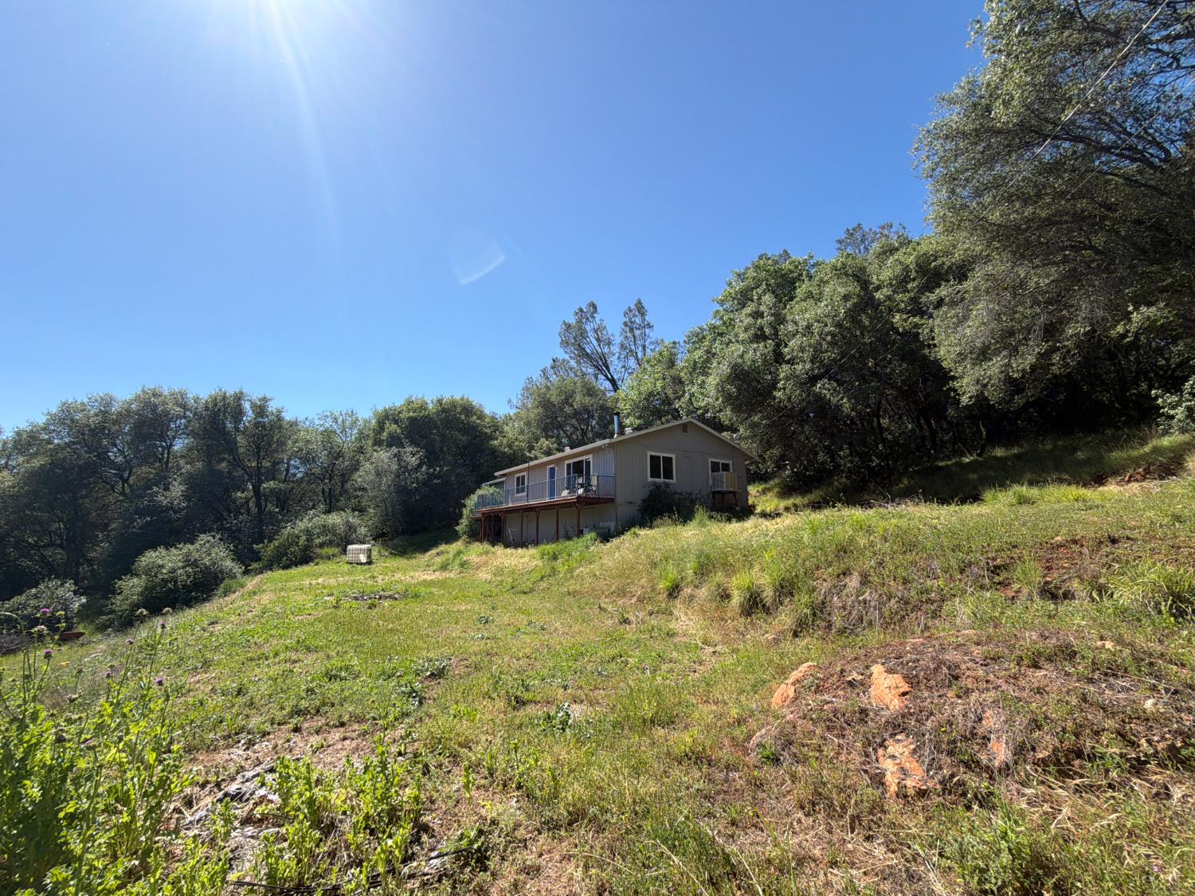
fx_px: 483
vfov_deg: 85.7
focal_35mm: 14
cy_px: 448
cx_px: 598
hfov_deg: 102.1
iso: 25
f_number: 2.2
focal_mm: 2.22
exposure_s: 1/770
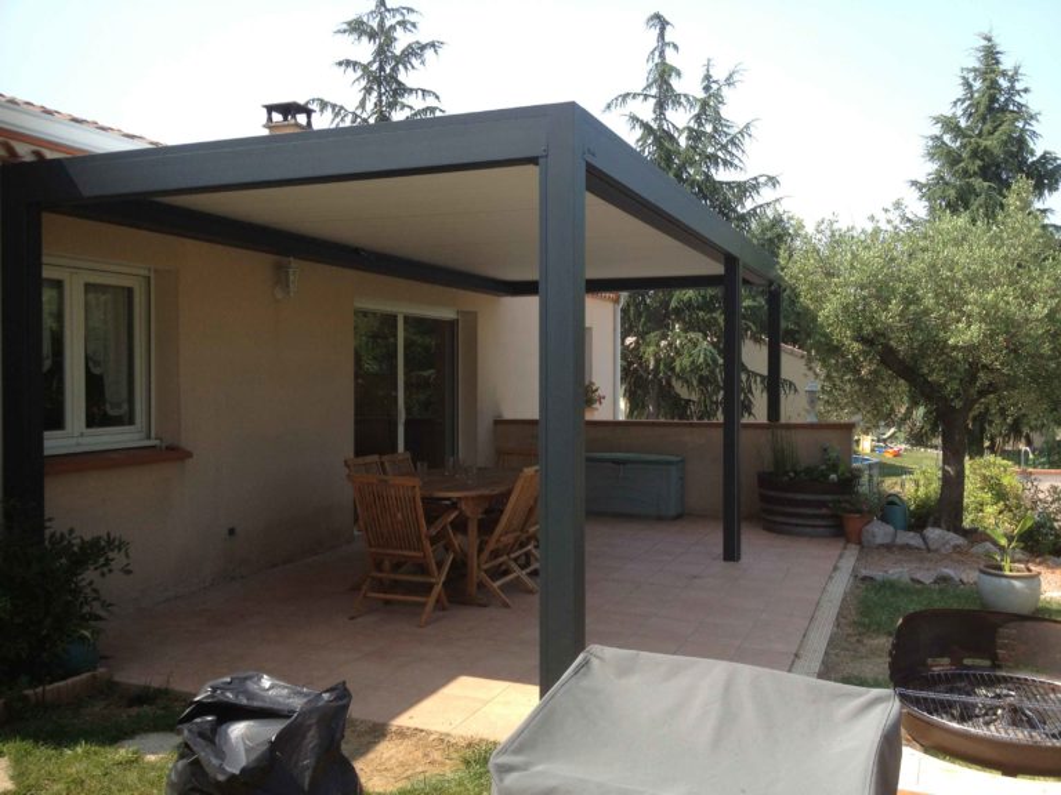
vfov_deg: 40.7
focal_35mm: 35
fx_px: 1073
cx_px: 530
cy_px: 398
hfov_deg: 52.6
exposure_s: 1/600
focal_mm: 4.28
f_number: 2.4
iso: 50
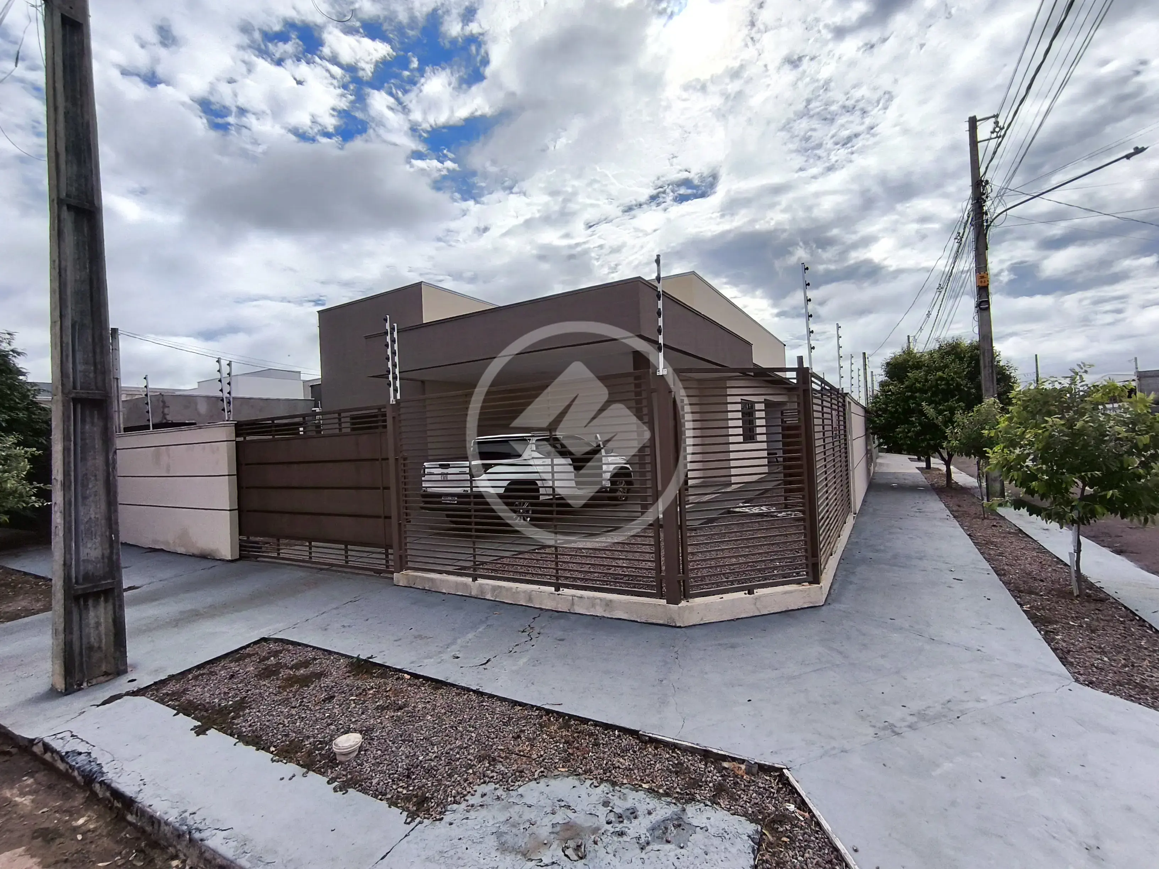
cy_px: 434
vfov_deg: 78.1
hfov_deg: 94.5
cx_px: 580
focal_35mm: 16
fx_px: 536
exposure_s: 1/3913
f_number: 2.2
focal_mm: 1.65
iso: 50
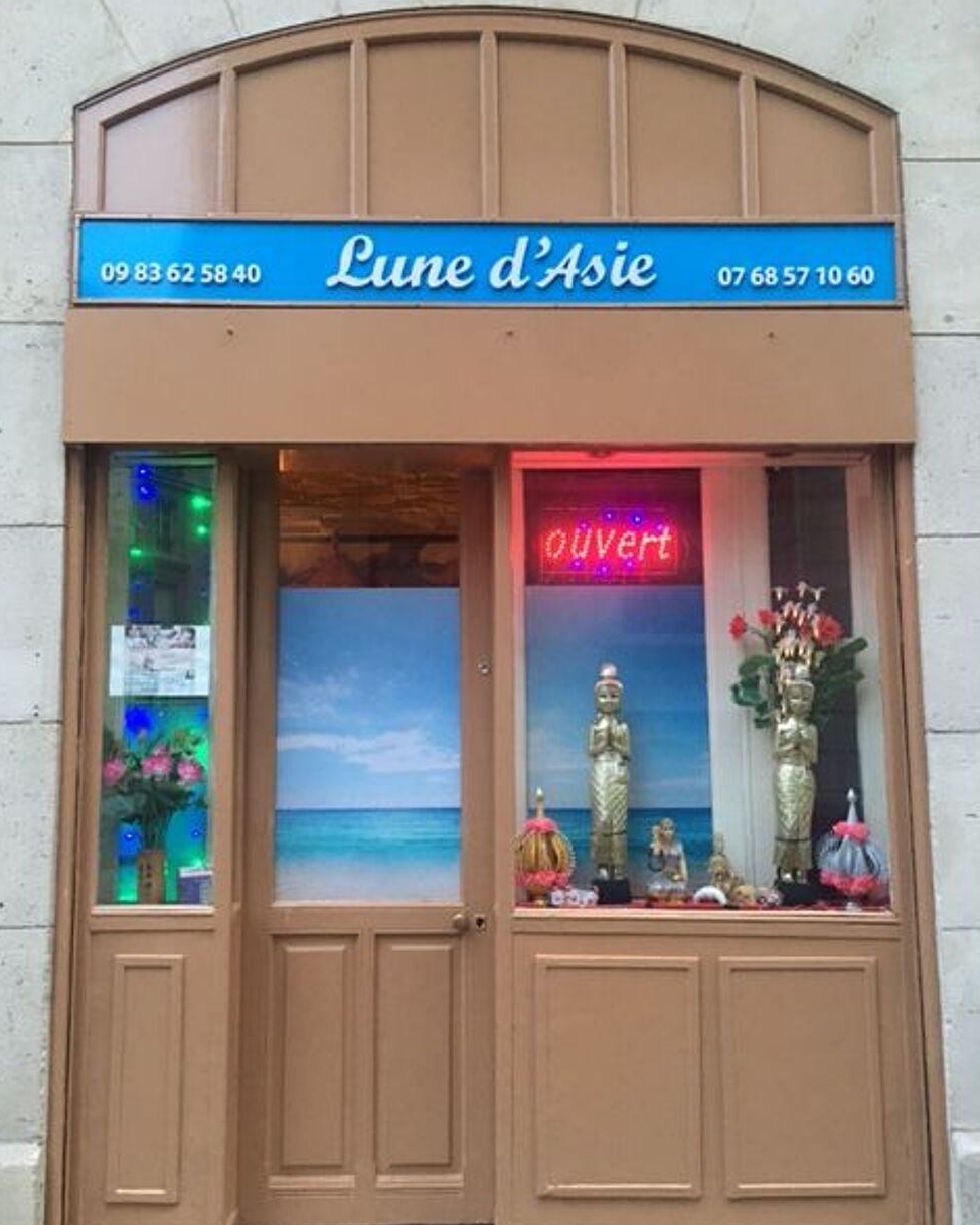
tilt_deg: +6.8
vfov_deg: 57.1
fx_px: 1124
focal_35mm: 31
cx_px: 493
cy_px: 651
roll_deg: +0.6
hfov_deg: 47.1
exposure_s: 1/10
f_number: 2.2
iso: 80
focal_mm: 4.15
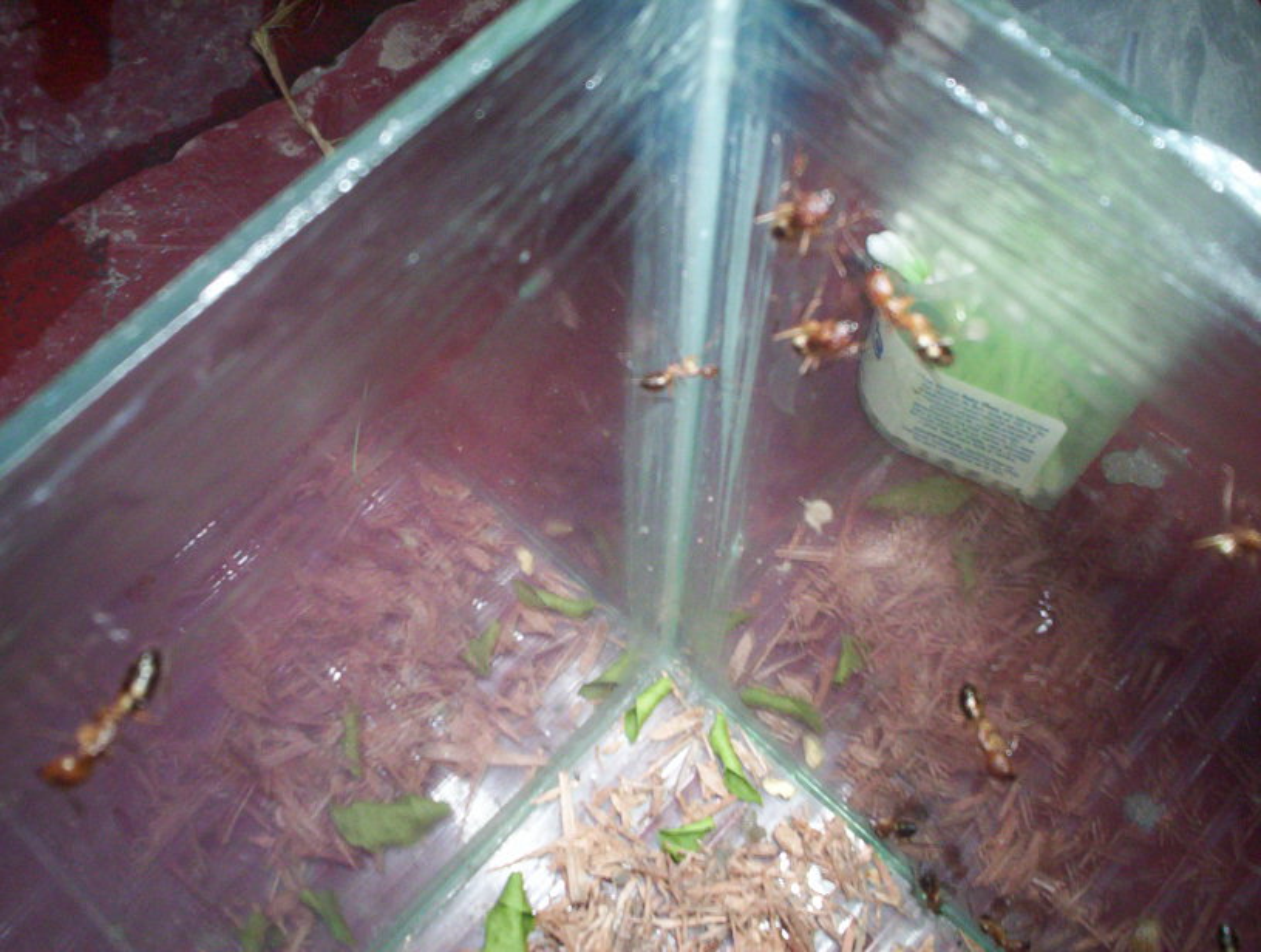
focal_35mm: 38
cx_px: 630
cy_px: 476
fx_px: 1388
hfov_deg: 48.9
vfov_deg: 37.9
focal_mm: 4.99
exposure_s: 1/60
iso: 140
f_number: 4.5
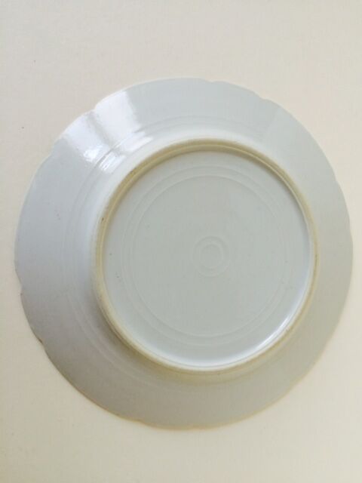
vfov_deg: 61.7
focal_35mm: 29
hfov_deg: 48.2
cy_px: 242
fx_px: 404
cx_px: 181
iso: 32
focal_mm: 4.15
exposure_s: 1/30
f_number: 2.2
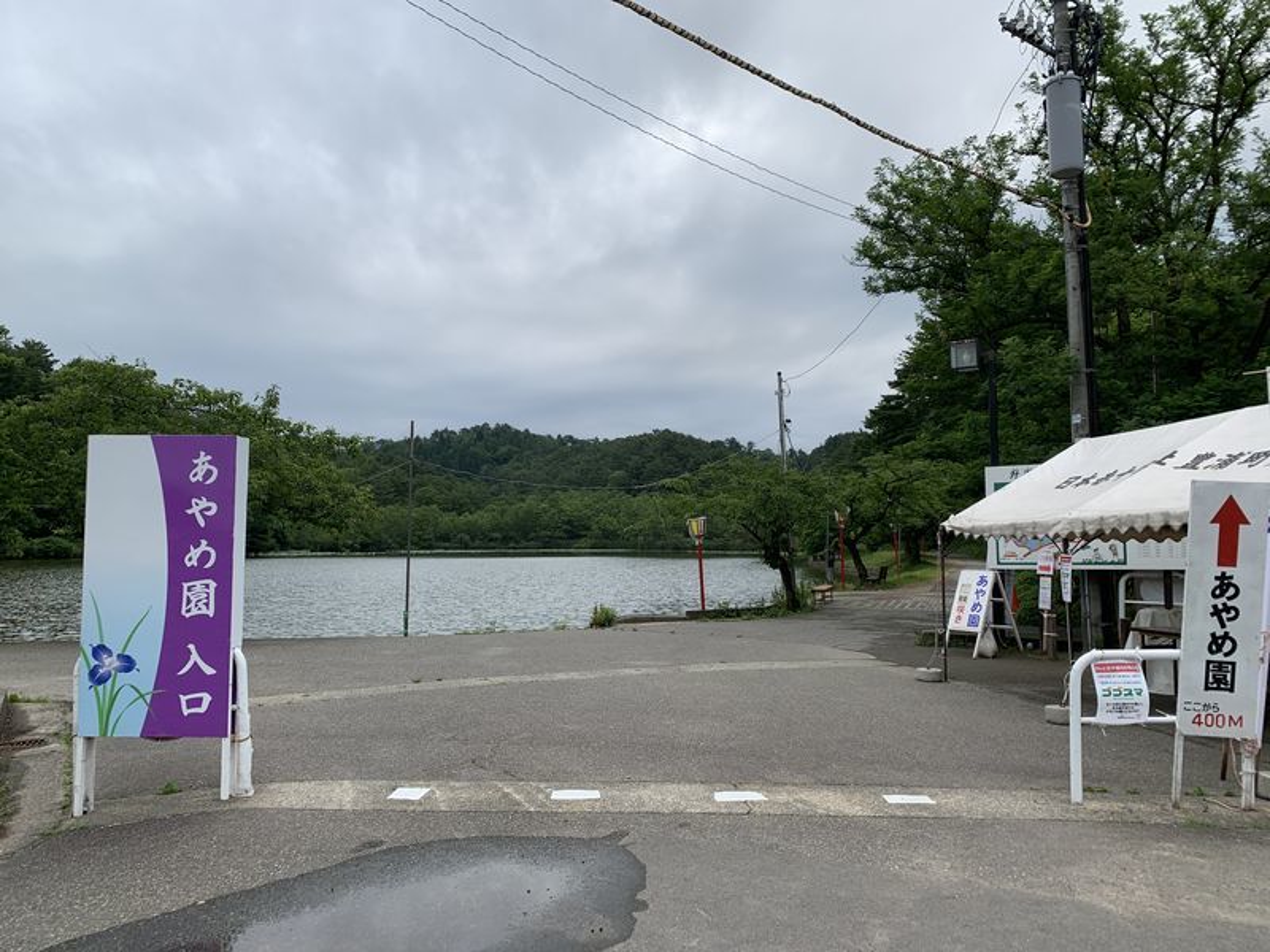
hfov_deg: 67.3
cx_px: 635
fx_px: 954
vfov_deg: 53.1
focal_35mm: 26
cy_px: 476
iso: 25
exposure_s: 1/529
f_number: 1.8
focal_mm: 4.25
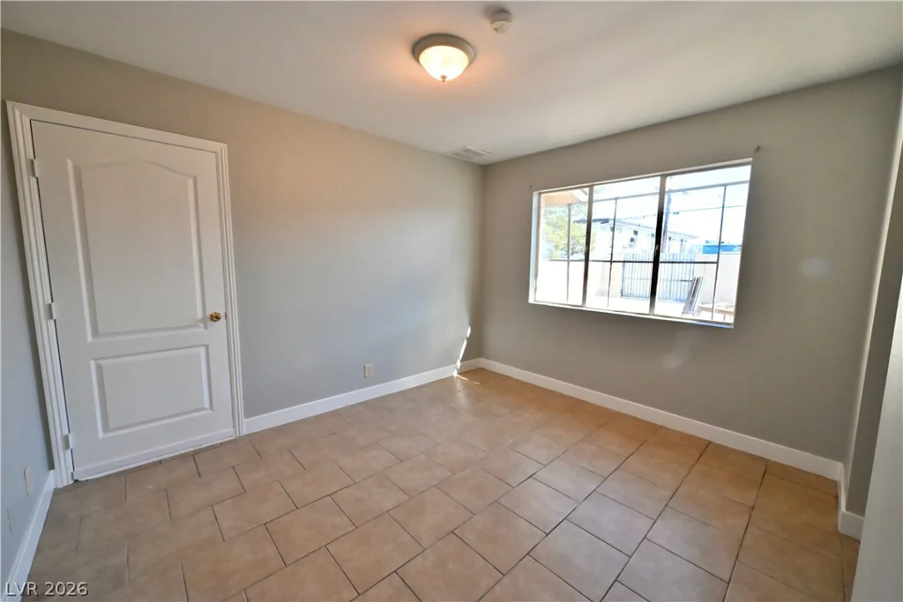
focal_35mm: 14
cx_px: 452
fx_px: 351
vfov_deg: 81.2
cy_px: 301
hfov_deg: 104.2
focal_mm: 14
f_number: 14
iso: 12800
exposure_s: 1/60
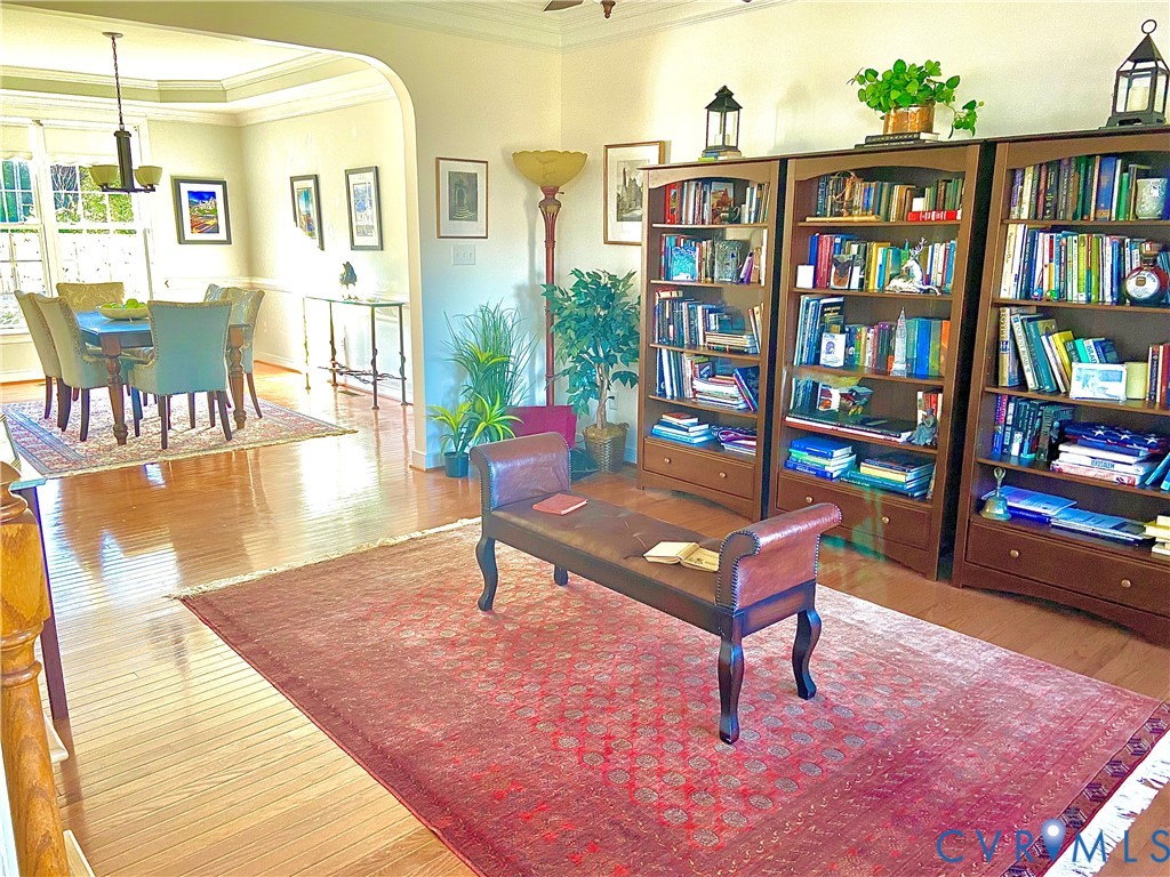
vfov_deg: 53.1
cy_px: 438
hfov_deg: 67.3
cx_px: 585
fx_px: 879
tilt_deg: -11.8
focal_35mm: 26
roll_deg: -0.4
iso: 125
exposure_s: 1/60
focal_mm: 4.25
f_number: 1.8
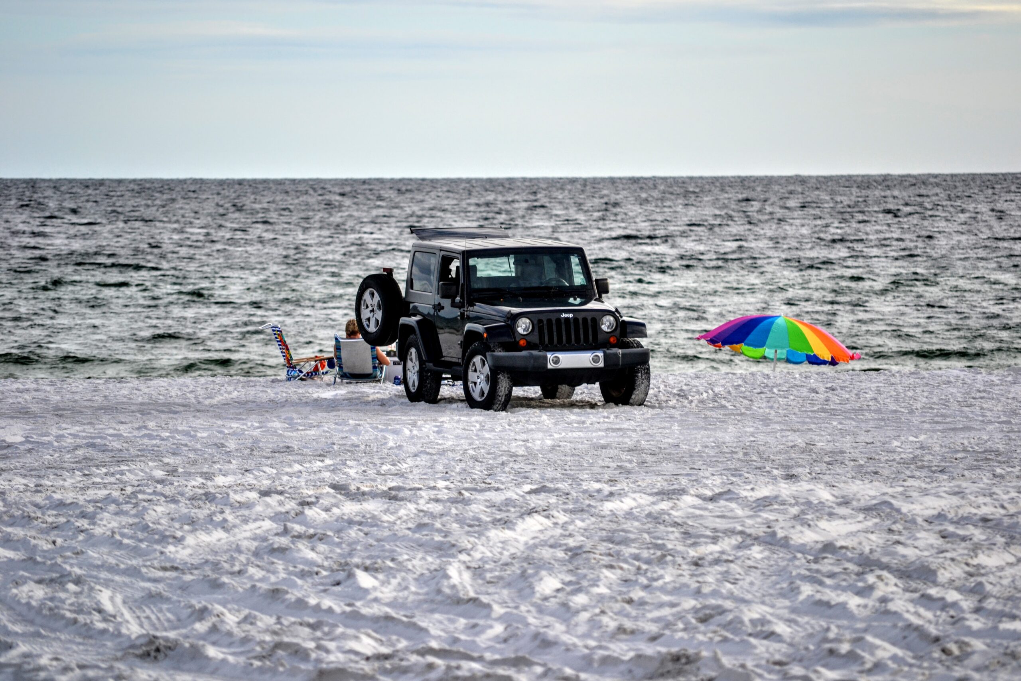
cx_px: 510
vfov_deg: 4.6
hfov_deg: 6.9
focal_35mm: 300
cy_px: 340
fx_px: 8508
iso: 180
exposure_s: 1/500
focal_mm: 200
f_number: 5.6
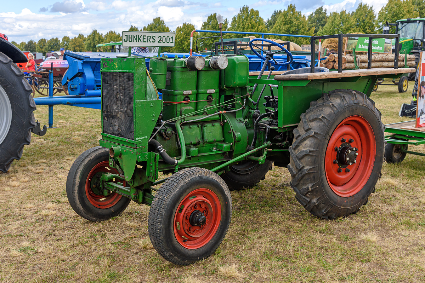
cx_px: 212
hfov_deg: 46.4
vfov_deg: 31.9
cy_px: 142
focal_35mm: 42
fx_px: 496
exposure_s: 1/250
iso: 200
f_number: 8
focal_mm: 28
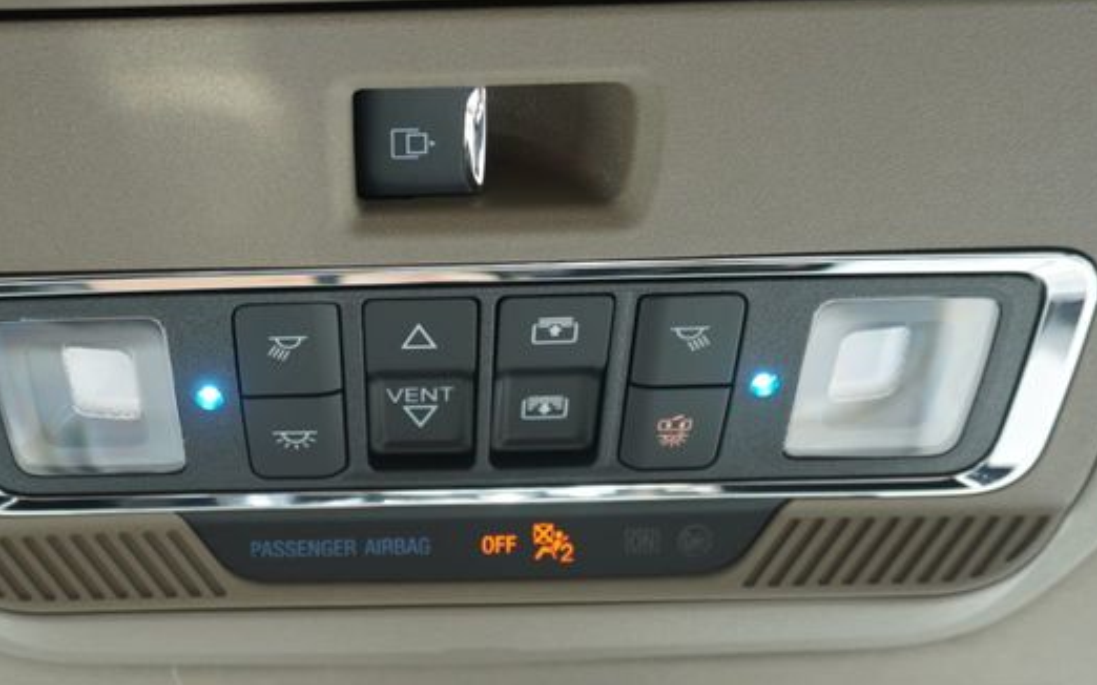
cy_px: 469
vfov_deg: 26.7
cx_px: 351
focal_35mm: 48
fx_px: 1435
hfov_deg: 41.2
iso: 100
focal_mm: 16
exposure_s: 1/60
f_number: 4
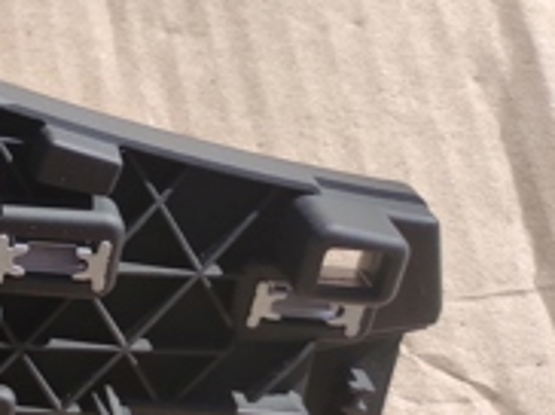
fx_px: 1409
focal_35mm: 88
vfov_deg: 16.6
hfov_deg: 18.5
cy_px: 64
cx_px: -378
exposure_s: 1/1440
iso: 50
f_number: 1.89
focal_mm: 5.43
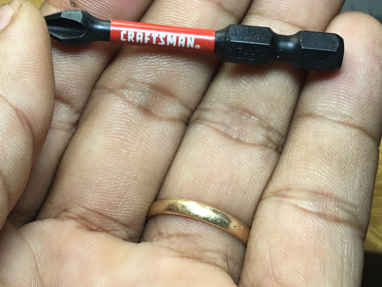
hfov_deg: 29.0
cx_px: 107
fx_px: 728
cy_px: 82
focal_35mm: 66
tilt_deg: -48.6
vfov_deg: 22.1
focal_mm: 3.3
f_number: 2.4
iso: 25
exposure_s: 1/143
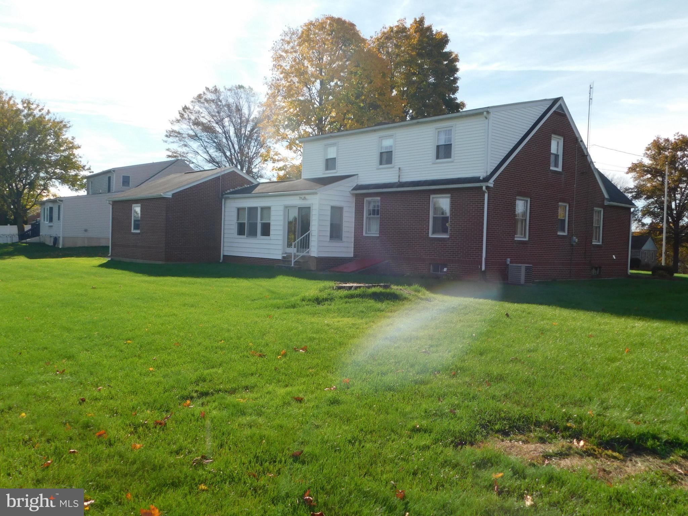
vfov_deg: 46.8
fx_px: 596
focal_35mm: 30
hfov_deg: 60.0
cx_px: 344
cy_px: 258
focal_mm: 5.3
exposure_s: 1/1000
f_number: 3.2
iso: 125
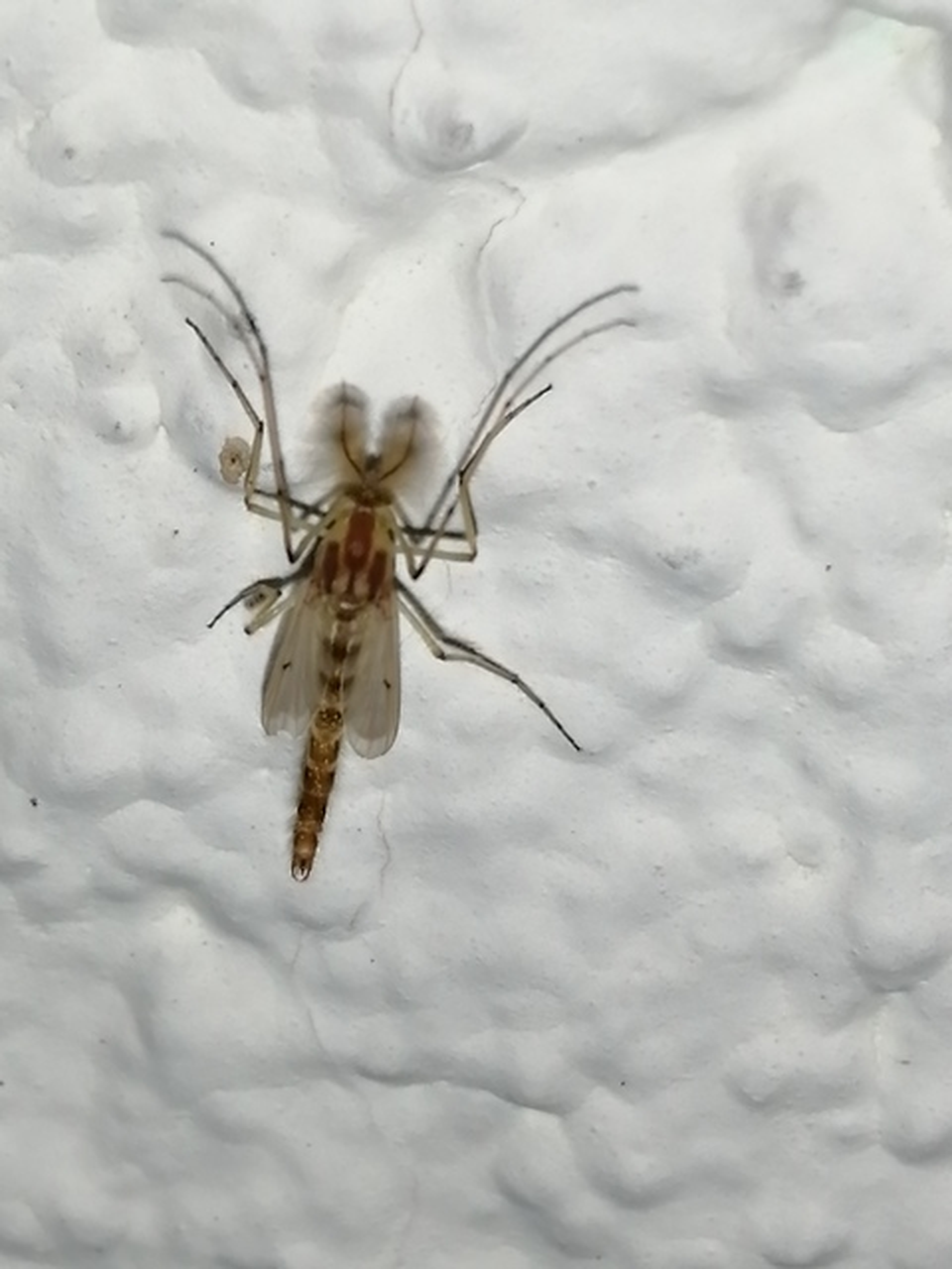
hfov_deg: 14.2
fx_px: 3814
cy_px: 634
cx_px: 476
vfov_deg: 18.9
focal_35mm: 104
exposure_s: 1/180
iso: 80
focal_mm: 3.46
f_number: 1.8
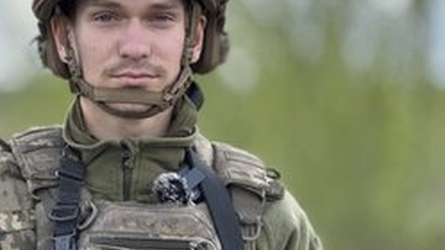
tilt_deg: -2.6
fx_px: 1593
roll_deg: -1.0
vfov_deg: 9.0
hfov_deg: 15.8
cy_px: 148
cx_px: 105
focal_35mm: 135
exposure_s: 1/274
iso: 25
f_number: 2.8
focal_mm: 9
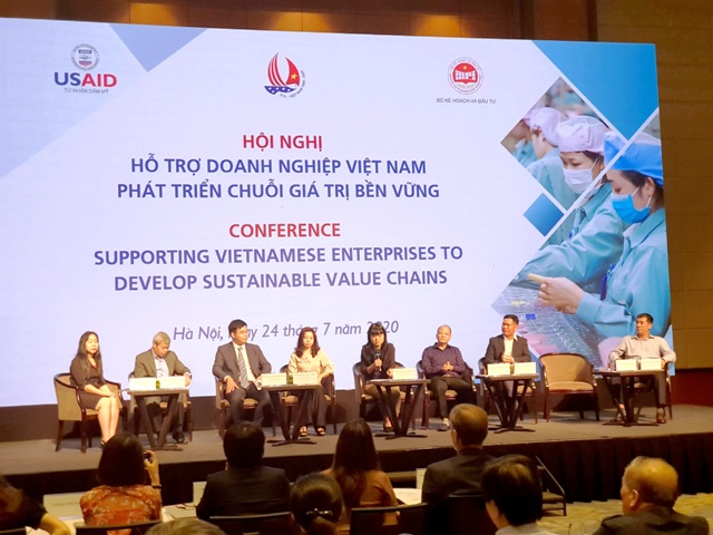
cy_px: 268
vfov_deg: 28.0
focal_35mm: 52
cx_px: 356
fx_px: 1071
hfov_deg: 36.8
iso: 160
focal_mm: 6
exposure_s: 1/50
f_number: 2.1
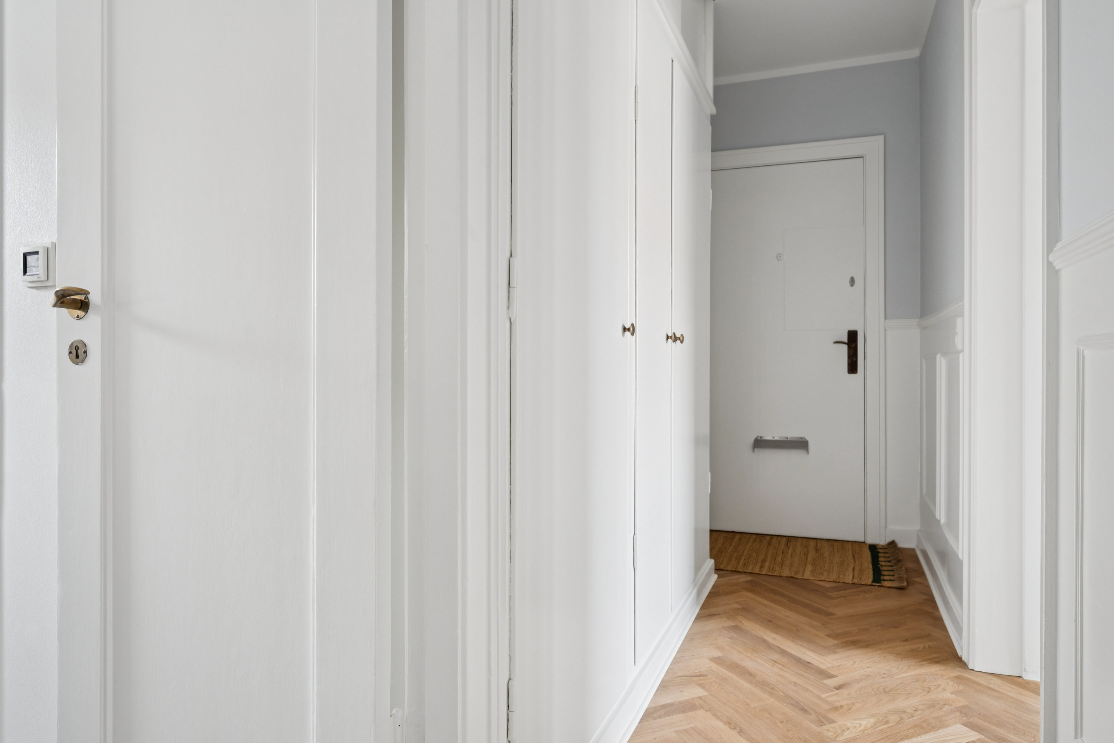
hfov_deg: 77.3
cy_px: 372
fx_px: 696
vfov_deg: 56.1
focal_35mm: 22
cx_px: 557
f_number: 6.3
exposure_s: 1/25
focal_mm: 22.5
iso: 400
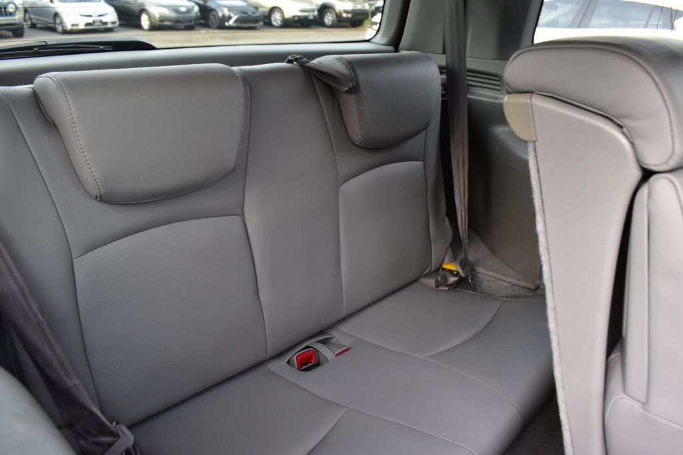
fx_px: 569
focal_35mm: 30
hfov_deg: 61.9
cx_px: 342
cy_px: 228
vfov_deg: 43.6
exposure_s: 1/20
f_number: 6.3
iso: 400
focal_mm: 20
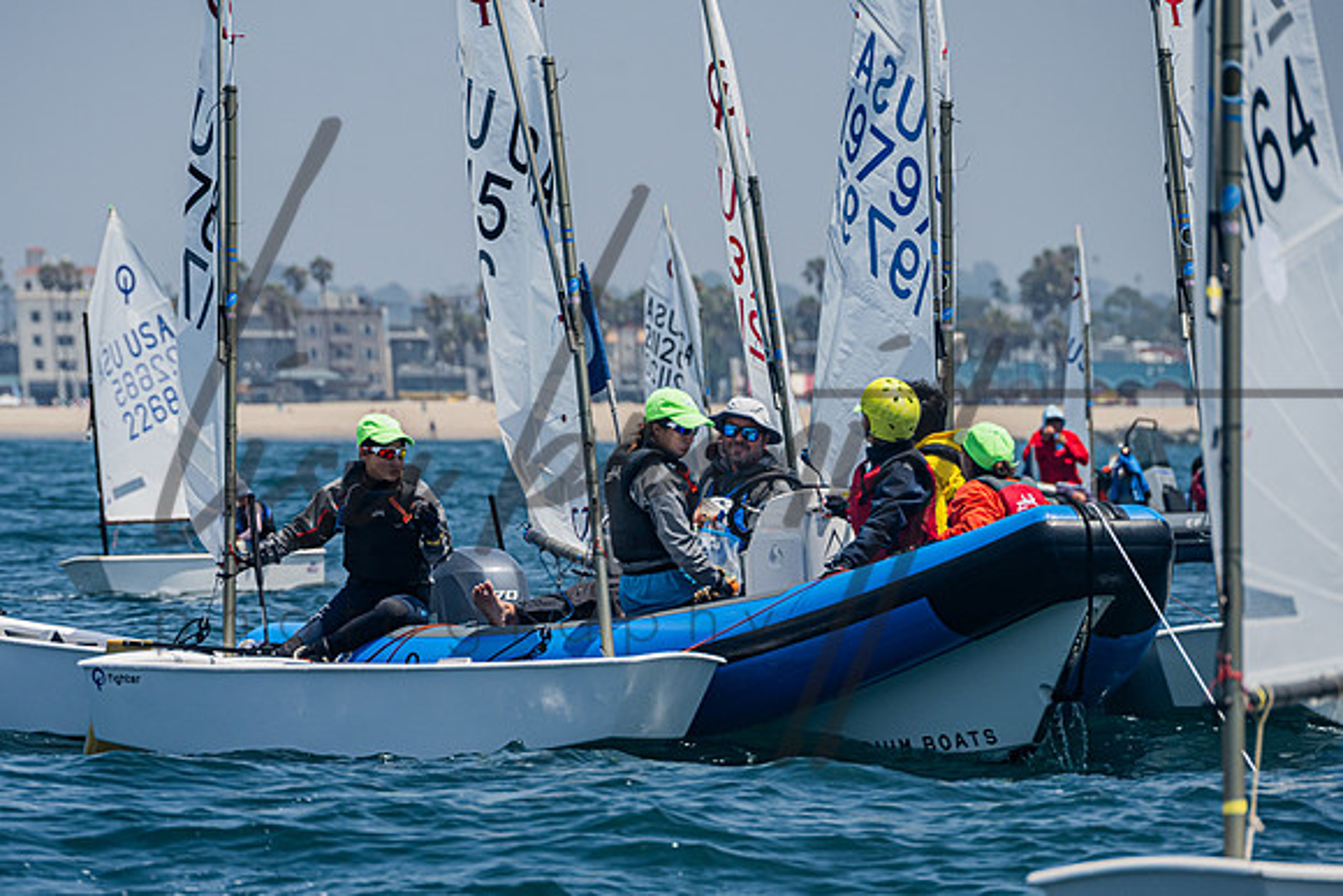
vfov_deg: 3.7
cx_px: 558
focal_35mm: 367
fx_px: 13698
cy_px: 505
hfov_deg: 5.6
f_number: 8
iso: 250
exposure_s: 1/1600
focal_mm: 270
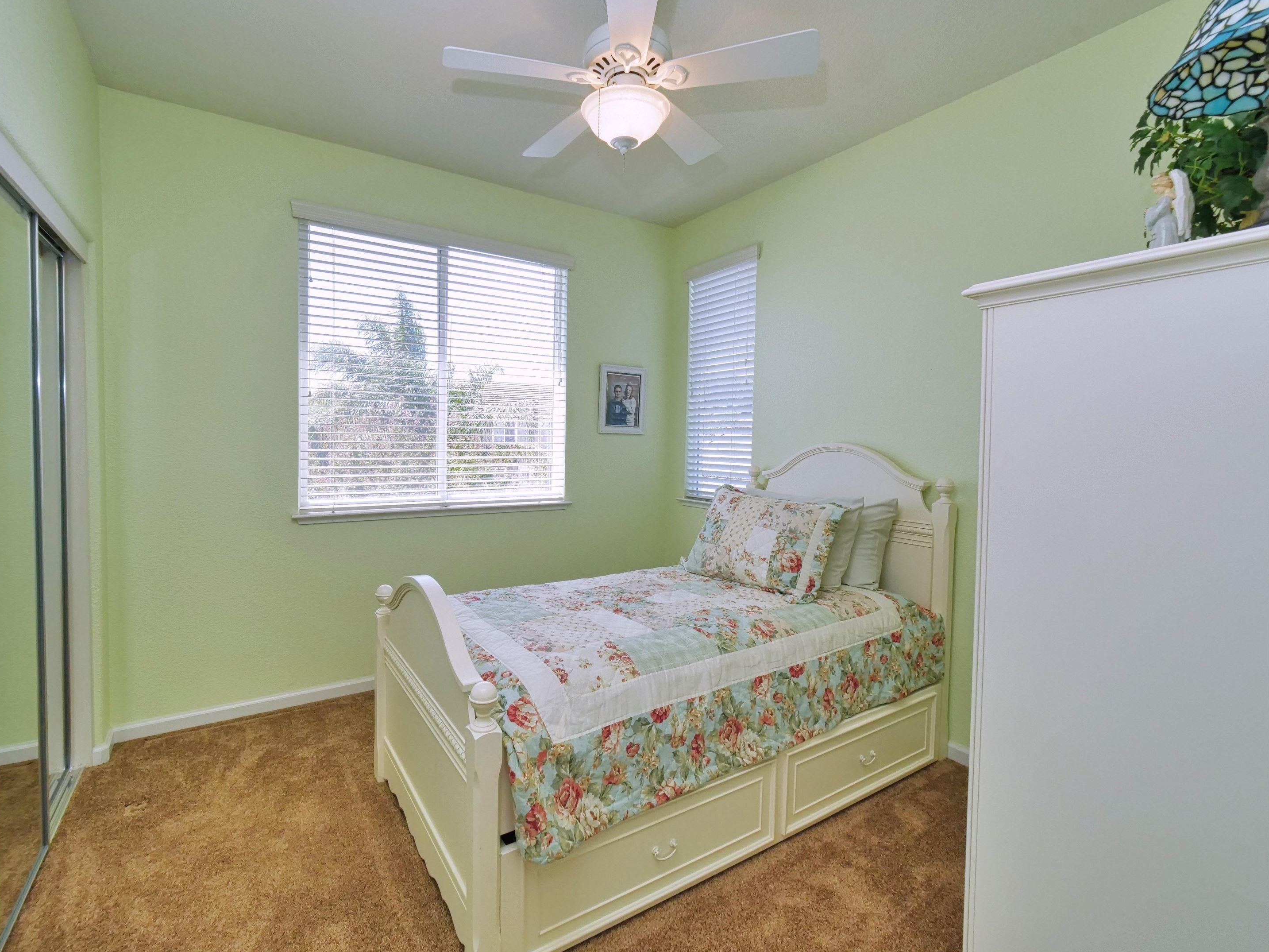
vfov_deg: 81.7
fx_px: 550
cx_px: 591
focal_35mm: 15
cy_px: 463
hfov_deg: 98.0
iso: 800
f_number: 7.1
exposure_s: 1/160
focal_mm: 7
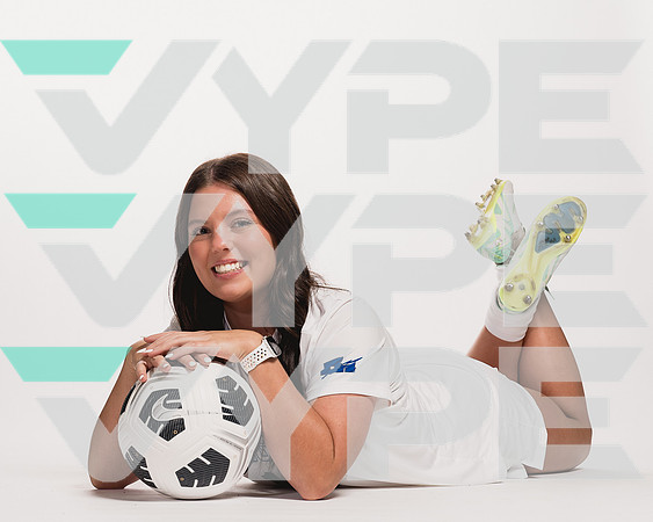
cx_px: 276
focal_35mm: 88
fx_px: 1704
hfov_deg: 21.7
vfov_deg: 17.4
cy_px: 280
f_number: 5.6
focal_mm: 70
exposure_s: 1/250
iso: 400
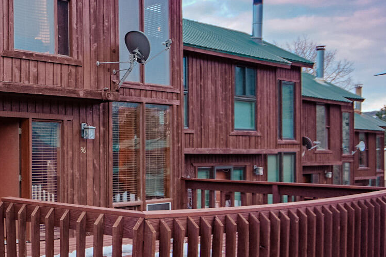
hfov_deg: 36.4
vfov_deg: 30.4
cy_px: 156
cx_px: -55
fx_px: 472
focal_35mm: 44
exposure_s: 1/60
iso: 250
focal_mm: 16
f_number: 4
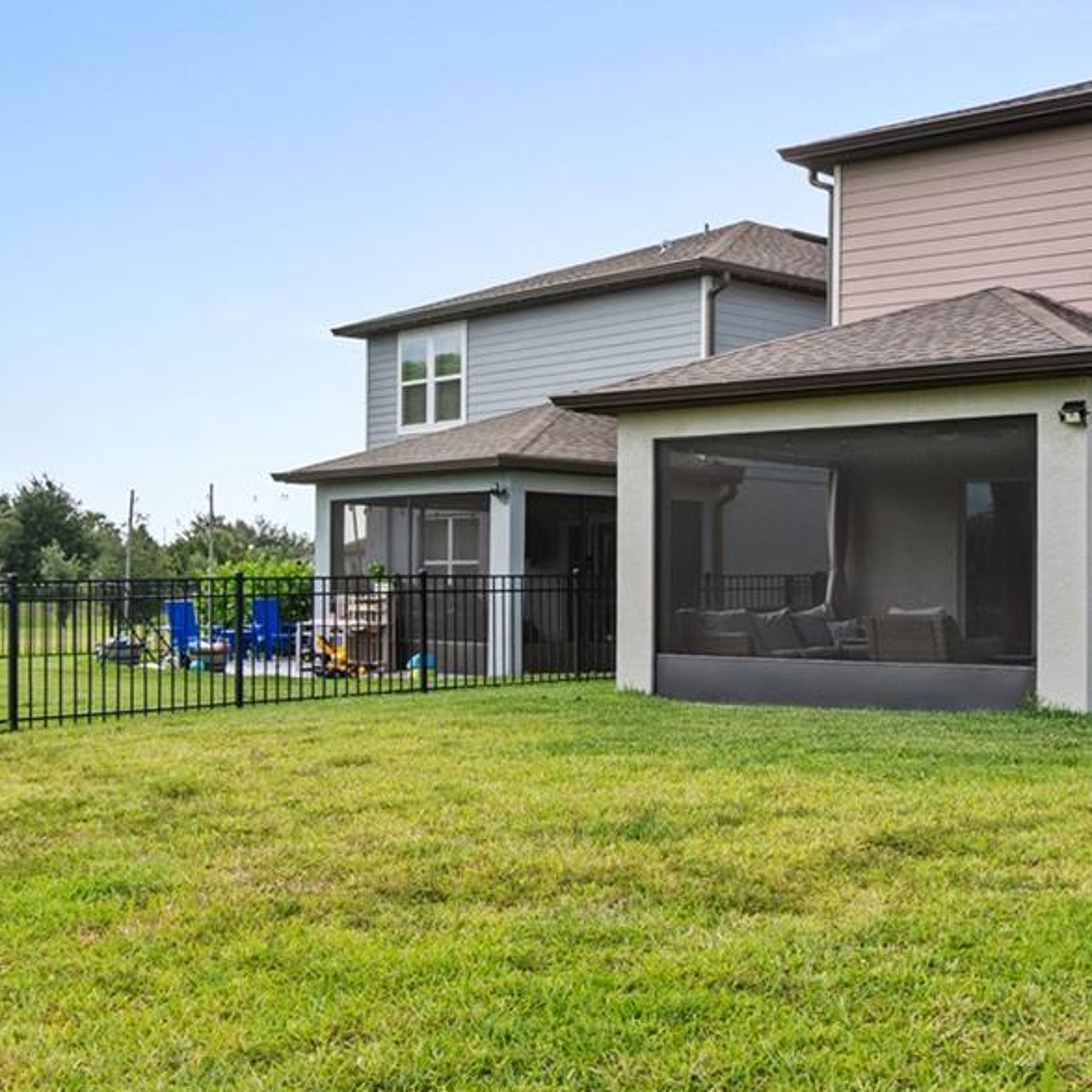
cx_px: 1032
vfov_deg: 38.2
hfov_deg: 35.5
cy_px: 640
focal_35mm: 44
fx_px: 1570
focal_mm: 13
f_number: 7.1
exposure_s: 1/60
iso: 100
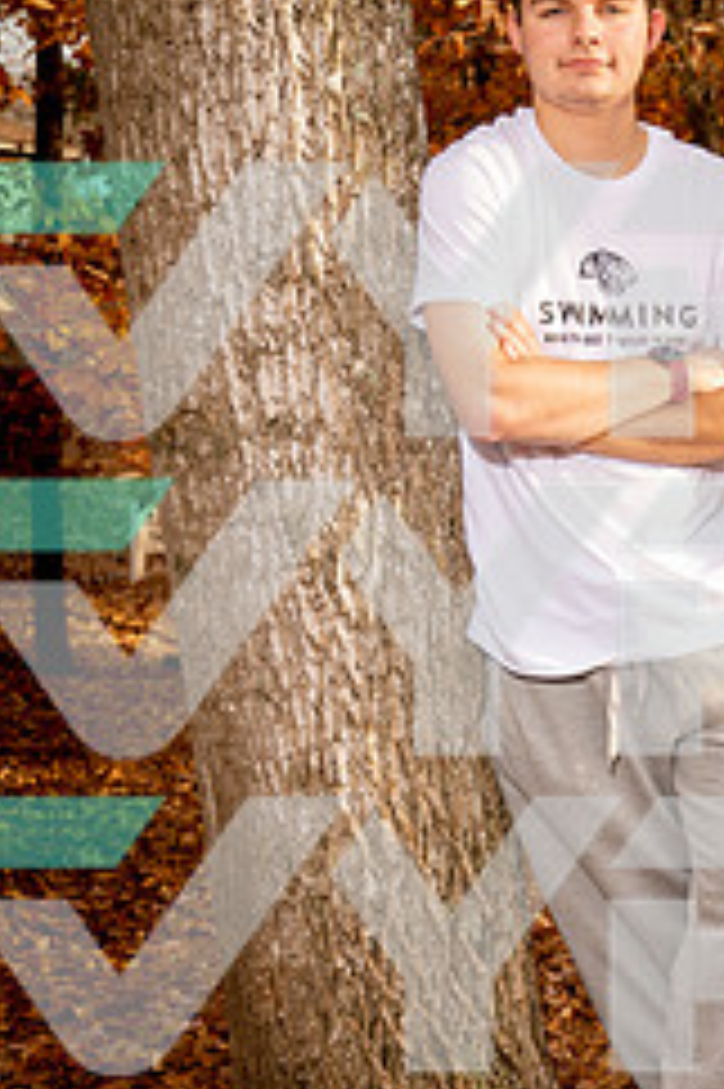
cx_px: 567
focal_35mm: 67
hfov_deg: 20.1
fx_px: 2024
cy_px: 621
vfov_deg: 30.1
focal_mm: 36
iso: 125
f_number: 4.5
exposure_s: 1/250
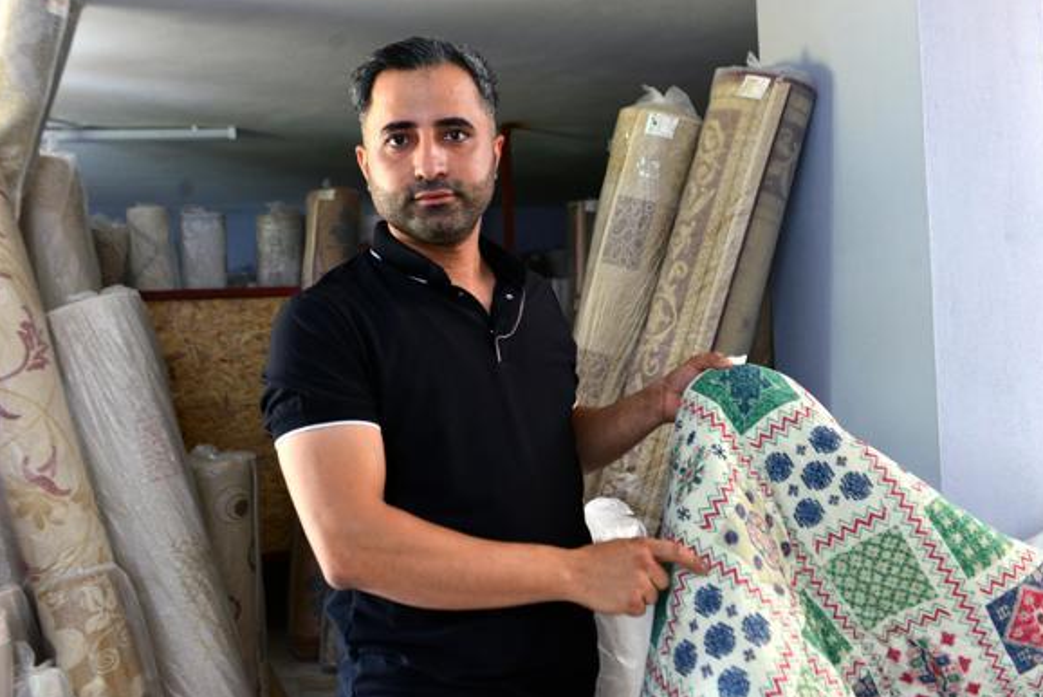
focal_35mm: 34
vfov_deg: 38.9
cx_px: 536
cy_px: 354
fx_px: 986
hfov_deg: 55.8
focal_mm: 32
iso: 1000
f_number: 4.5
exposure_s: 1/100
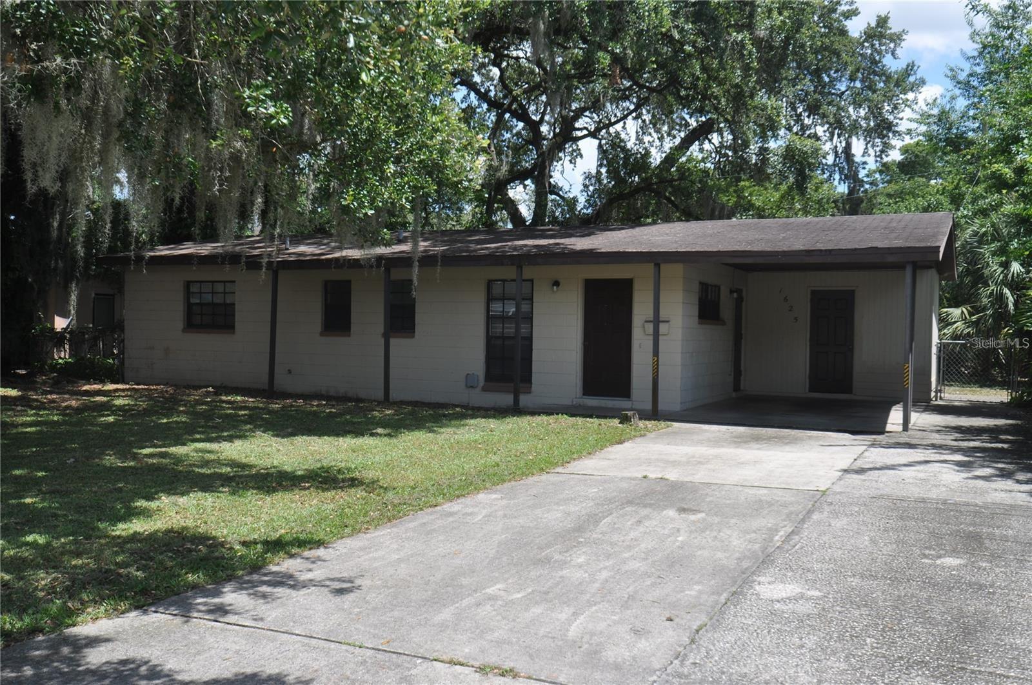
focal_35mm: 33
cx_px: 516
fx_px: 945
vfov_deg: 39.9
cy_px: 342
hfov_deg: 57.3
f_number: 8
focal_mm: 22
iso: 200
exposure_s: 1/250
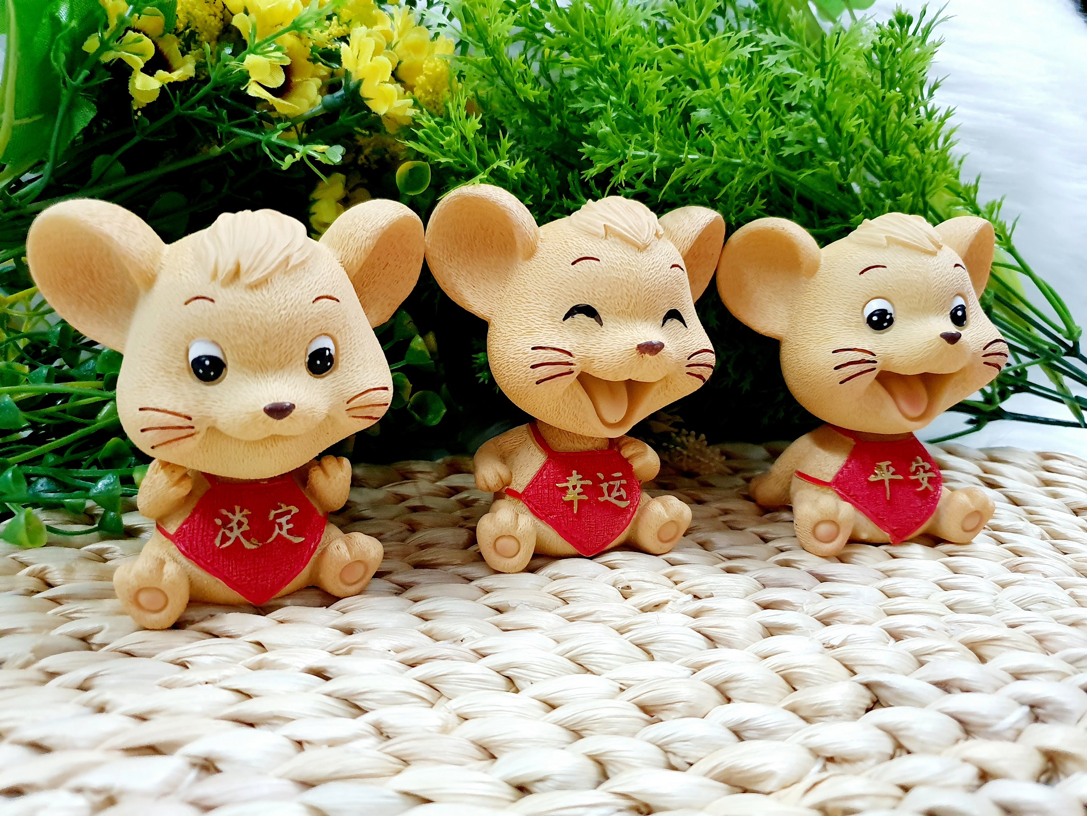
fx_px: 816
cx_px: 544
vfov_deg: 53.1
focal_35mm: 26
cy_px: 408
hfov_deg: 67.3
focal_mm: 4.32
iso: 400
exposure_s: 1/50
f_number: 1.5
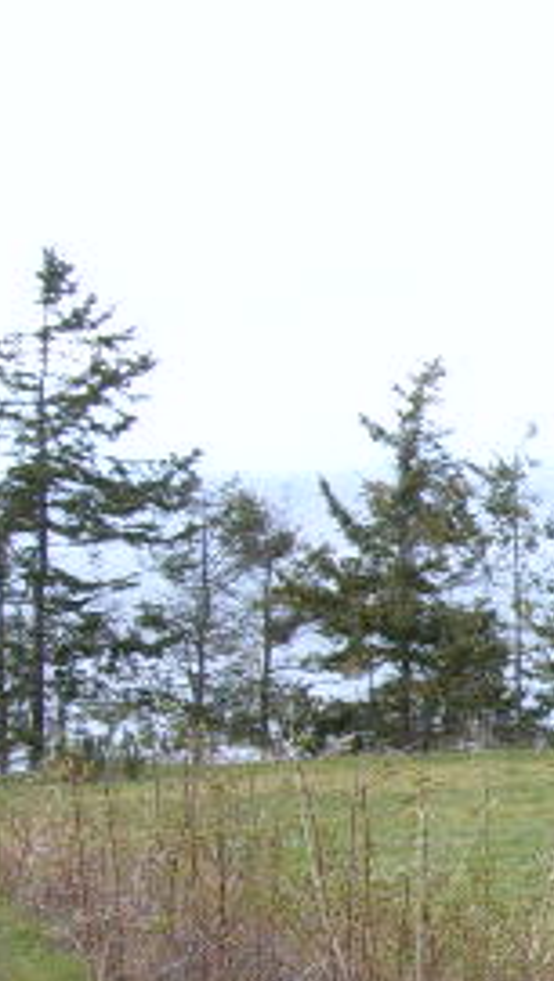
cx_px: 1054
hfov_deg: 12.2
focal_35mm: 90
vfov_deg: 23.4
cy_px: 760
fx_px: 2344
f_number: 5.8
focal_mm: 5.8
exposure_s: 1/45
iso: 50
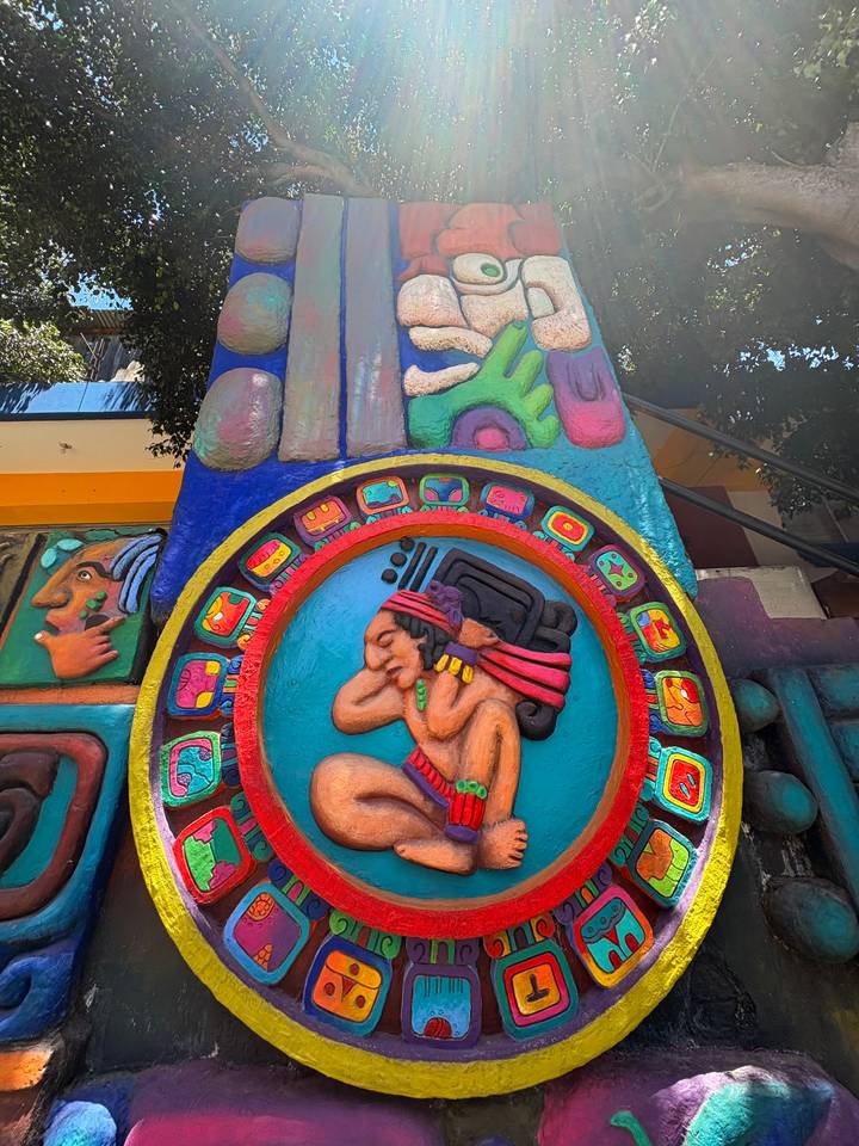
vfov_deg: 102.1
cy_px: 573
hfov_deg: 85.7
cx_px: 430
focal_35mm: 14
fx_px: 463
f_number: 2.2
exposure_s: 1/241
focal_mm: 2.22
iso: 40
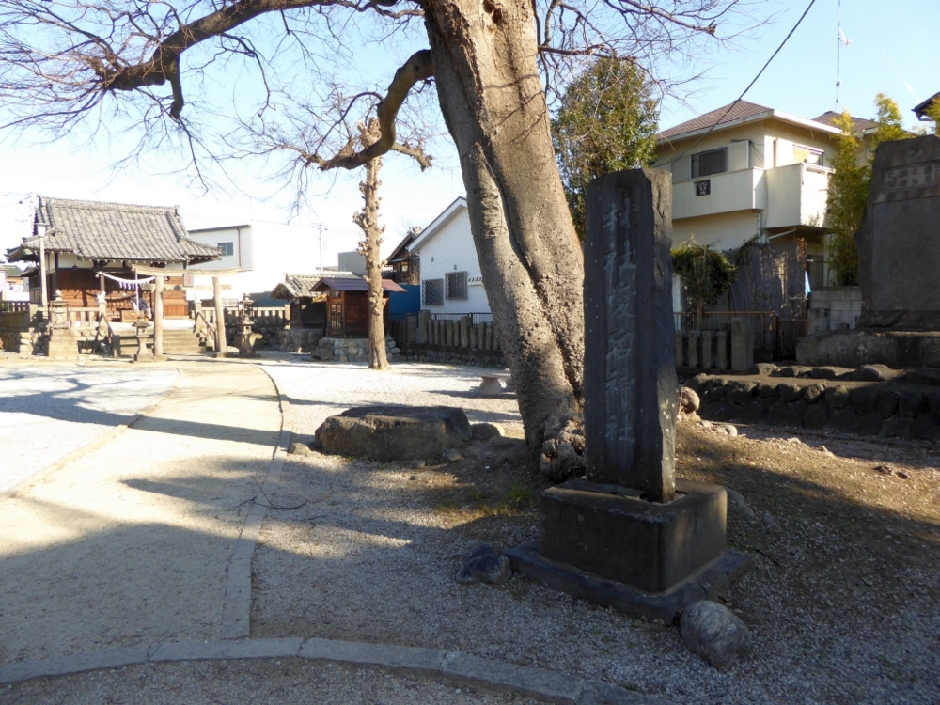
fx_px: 679
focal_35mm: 25
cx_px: 470
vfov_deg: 54.9
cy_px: 352
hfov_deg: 69.4
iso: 100
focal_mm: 4.3
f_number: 3.3
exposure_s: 1/320
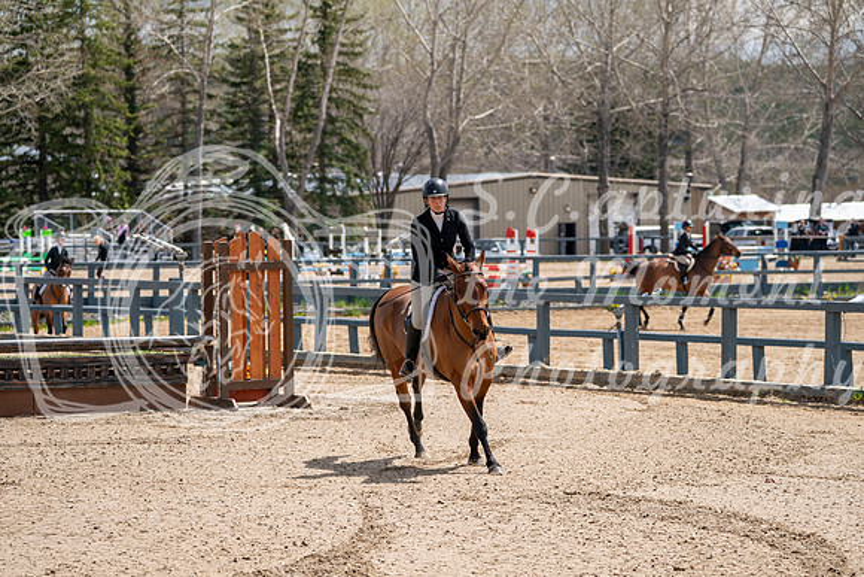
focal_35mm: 150
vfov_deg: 9.2
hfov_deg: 13.7
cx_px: 432
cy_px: 288
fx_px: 3601
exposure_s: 1/400
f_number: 5.6
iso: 100
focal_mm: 150
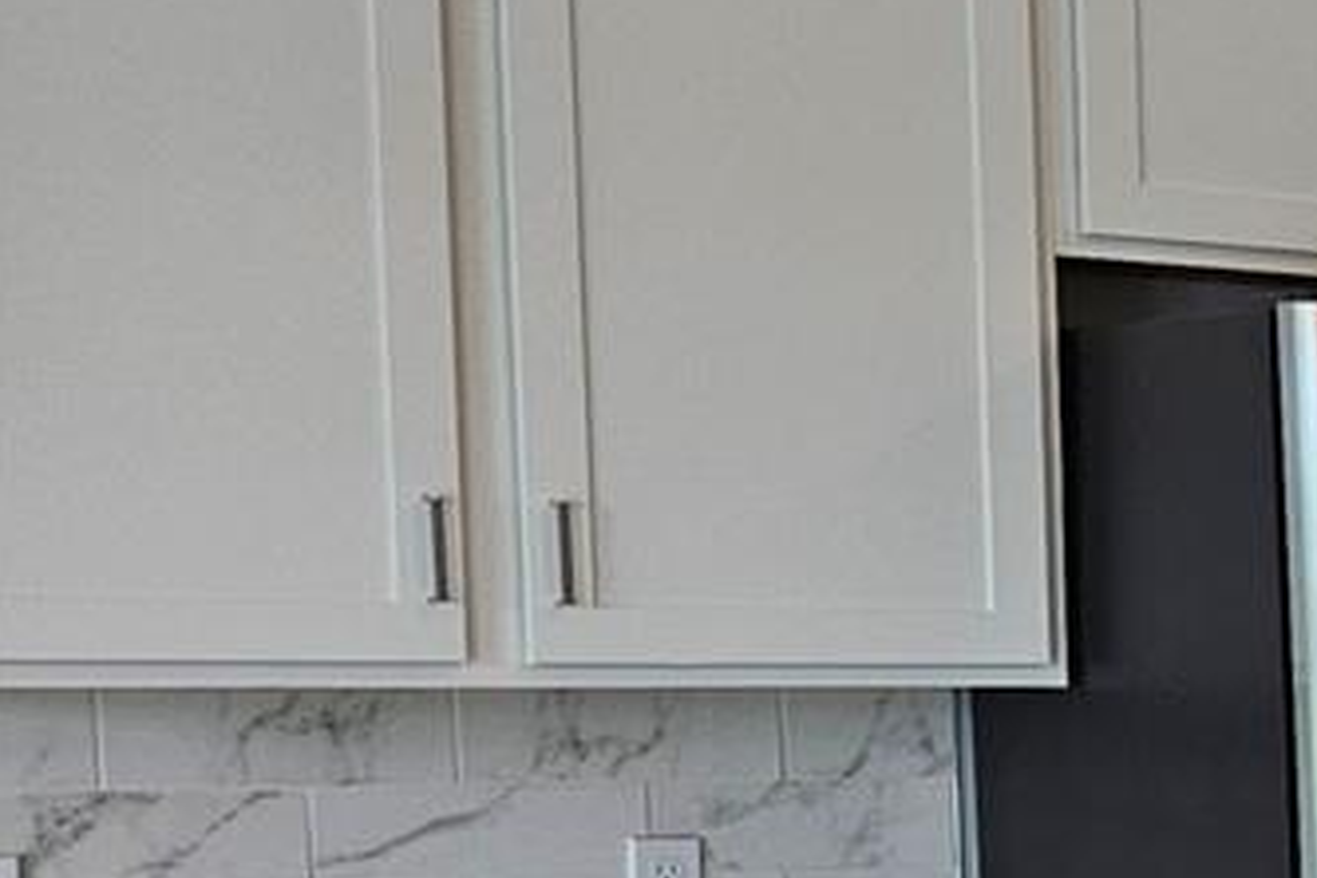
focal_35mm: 115
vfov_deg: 11.7
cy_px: 989
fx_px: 4207
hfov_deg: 13.3
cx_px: 3148
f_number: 1.8
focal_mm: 5.4
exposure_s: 1/120
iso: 50
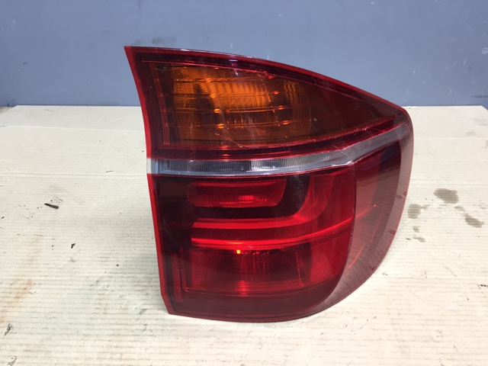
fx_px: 409
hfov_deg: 61.7
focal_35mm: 29
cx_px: 244
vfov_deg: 48.2
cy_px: 183
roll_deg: -1.1
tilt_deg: -32.2
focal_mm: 4.15
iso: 100
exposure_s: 1/33
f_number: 2.2
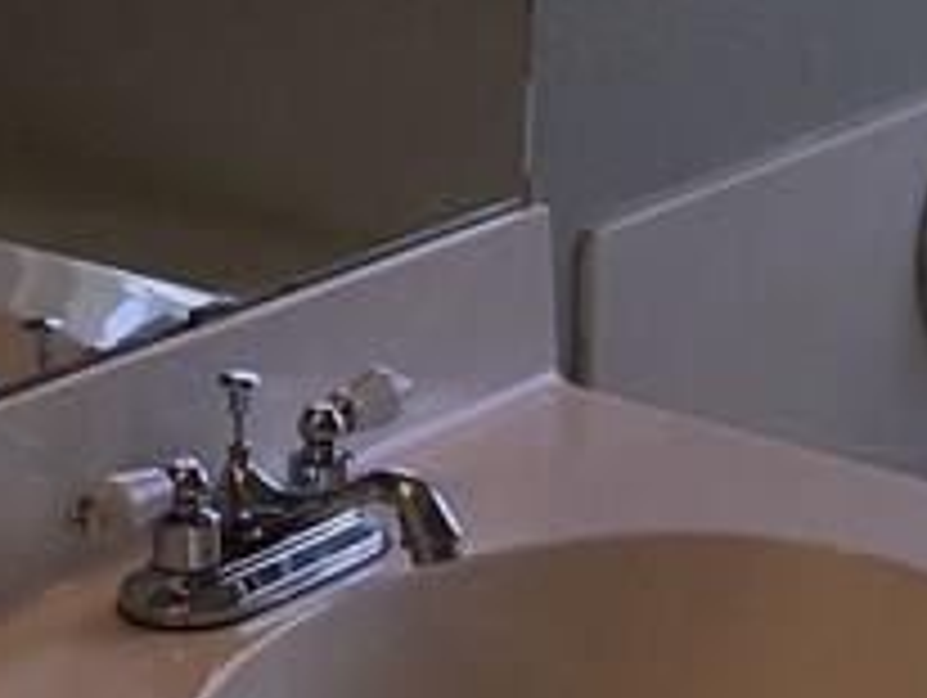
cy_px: -347
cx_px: 405
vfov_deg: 10.0
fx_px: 3861
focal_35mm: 144
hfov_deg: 13.7
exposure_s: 1/120
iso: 25
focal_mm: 4.15
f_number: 2.2
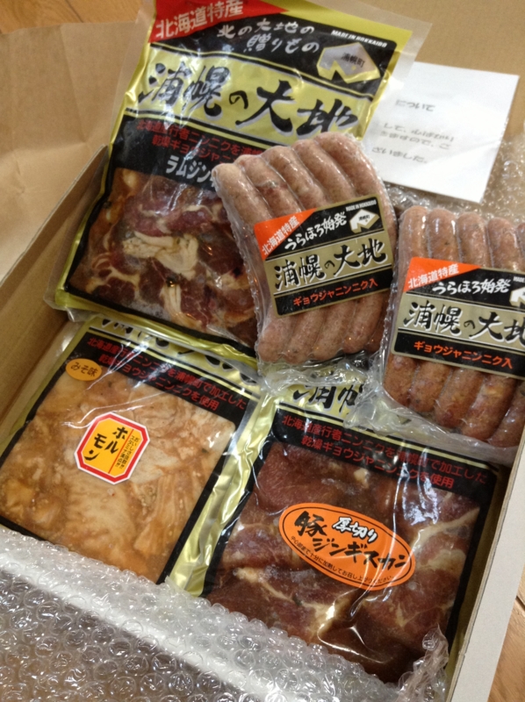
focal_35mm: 33
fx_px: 669
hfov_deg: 42.9
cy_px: 351
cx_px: 262
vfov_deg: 55.4
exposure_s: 1/24
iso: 80
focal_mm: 3.3
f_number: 2.4
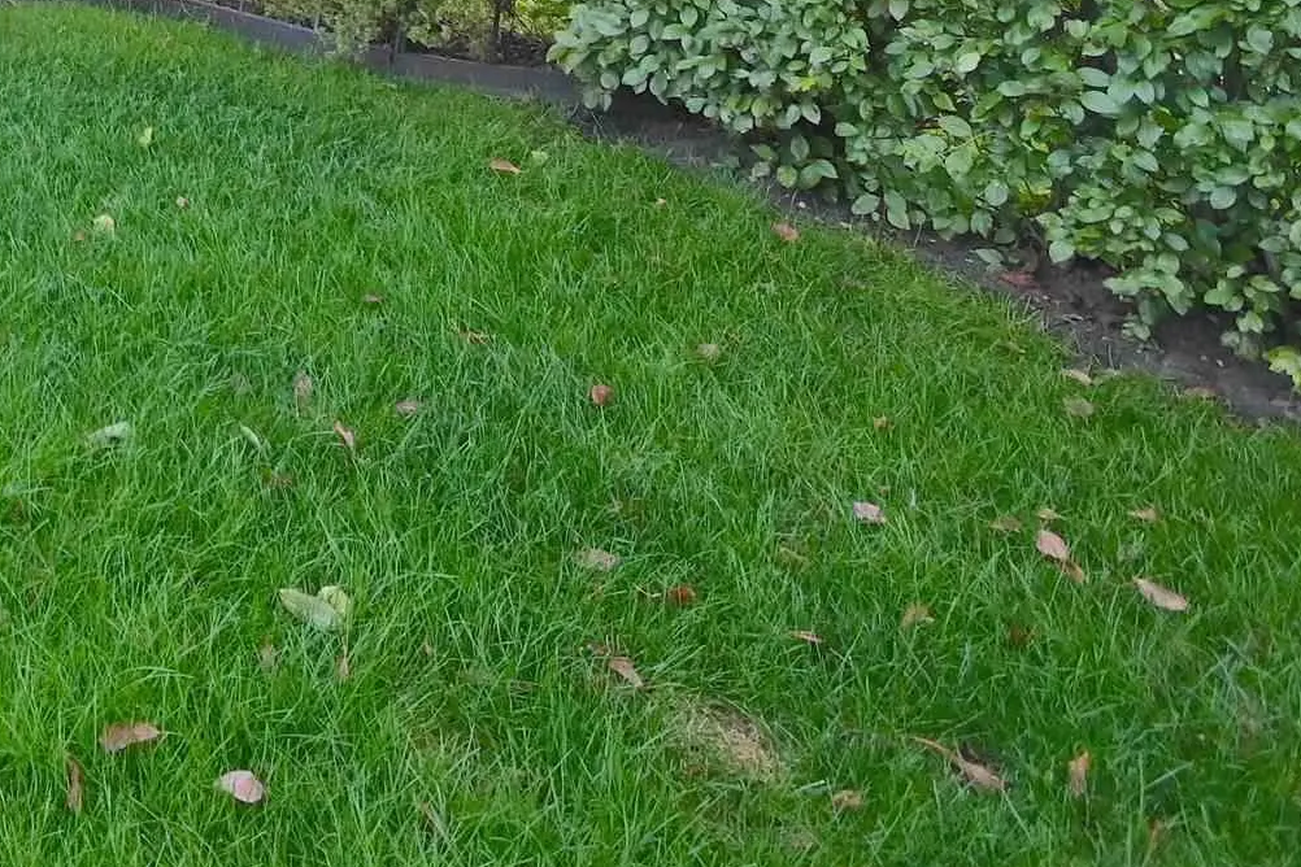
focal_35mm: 46
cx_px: -456
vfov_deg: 24.4
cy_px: -341
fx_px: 1662
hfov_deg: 31.3
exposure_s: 1/200
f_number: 4.5
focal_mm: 10
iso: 400
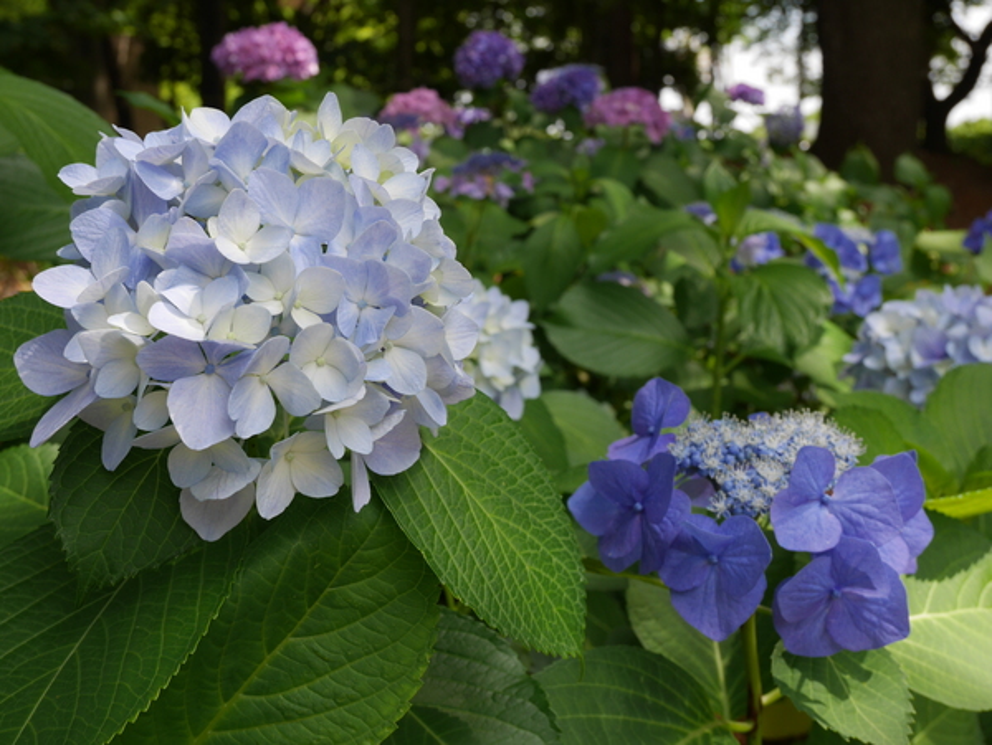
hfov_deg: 46.8
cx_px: 496
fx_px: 1147
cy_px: 372
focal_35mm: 40
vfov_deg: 36.0
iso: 200
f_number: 6.3
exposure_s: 1/200
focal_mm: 20
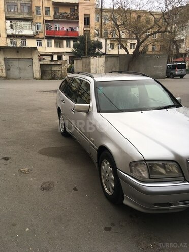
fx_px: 211
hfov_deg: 48.2
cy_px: 126
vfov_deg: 61.7
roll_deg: +0.1
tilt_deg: -16.1
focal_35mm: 29
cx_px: 94
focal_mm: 4.15
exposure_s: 1/141
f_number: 2.2
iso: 25
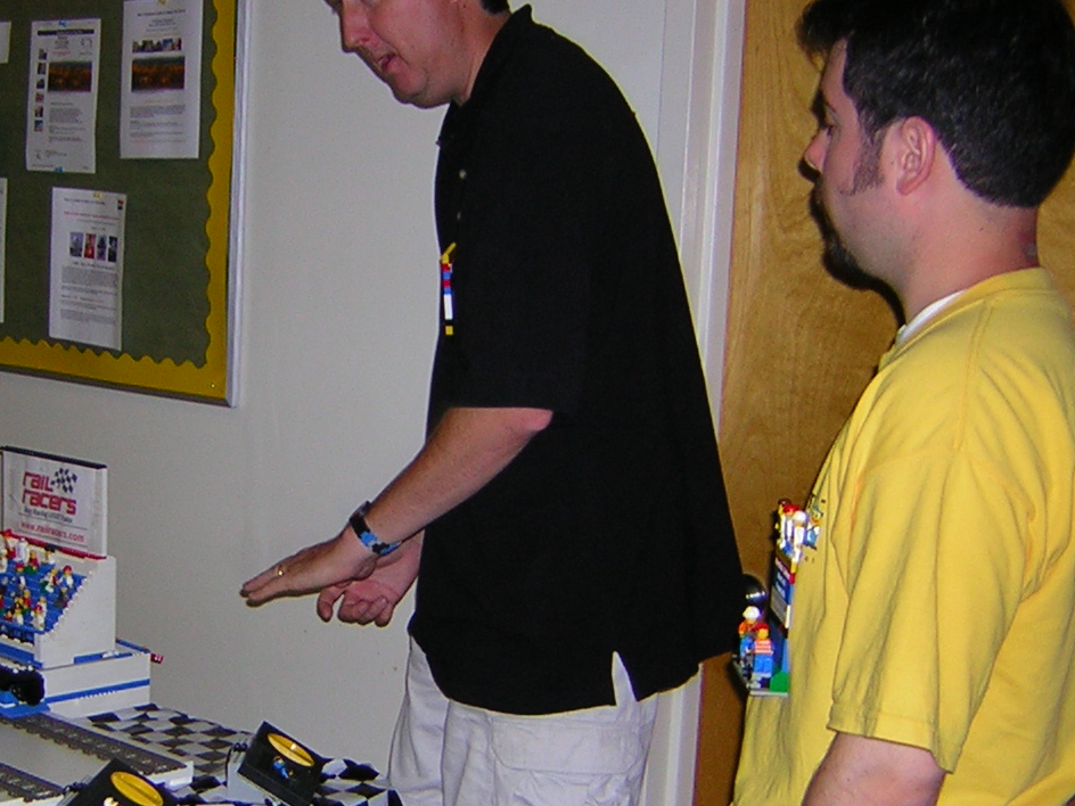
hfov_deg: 31.4
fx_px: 1894
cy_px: 496
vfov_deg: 24.0
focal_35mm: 61
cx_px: 361
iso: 51
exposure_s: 1/60.1
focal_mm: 4.7
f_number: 2.6
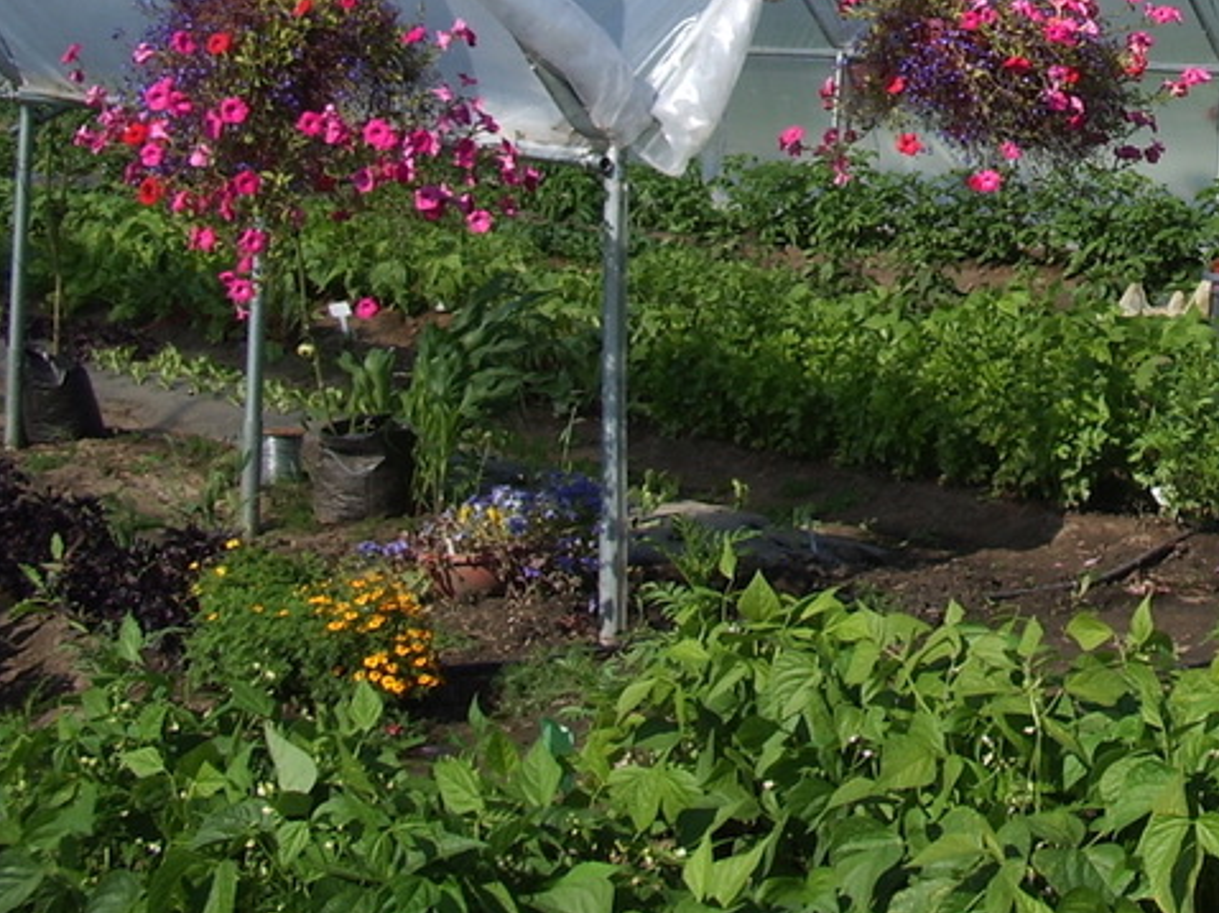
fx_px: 2640
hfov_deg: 24.9
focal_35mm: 75
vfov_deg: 19.1
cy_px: 8
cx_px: 1201
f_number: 4.3
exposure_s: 1/400
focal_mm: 5.8
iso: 50
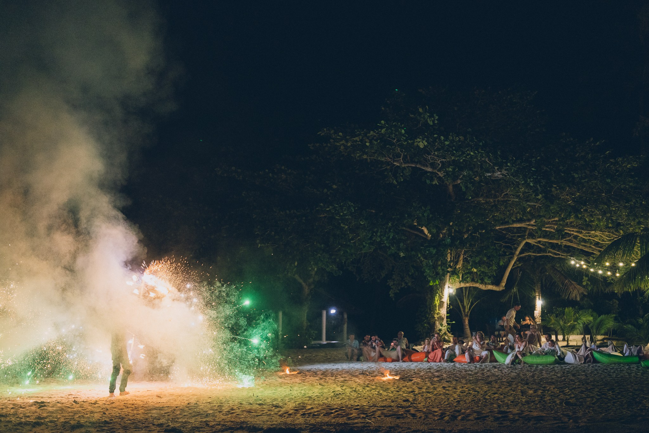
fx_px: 917
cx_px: 324
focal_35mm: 51
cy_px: 216
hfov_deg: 39.0
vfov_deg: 26.5
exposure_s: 1/200
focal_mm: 50
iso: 5000
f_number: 2
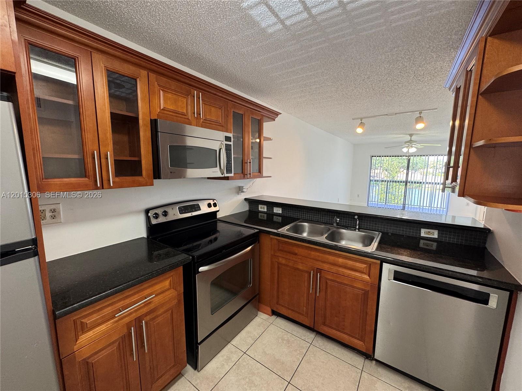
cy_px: 196
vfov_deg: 85.7
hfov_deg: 102.1
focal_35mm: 14
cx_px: 261
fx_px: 211
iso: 160
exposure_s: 1/60
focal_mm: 2.22
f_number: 2.2
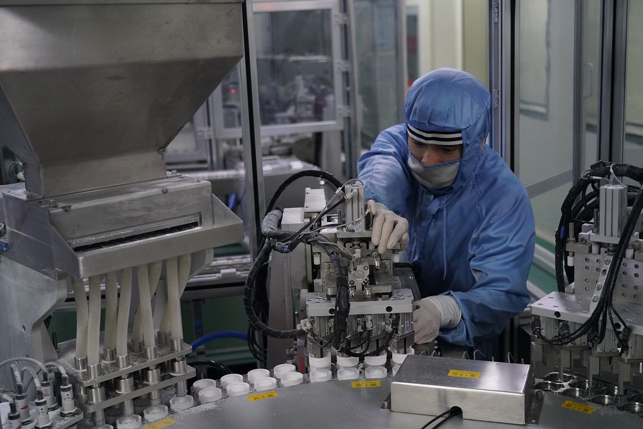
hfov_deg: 42.7
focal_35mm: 46
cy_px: 214
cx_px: 322
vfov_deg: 29.3
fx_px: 822
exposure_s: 1/320
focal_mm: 46
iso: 4000
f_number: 4
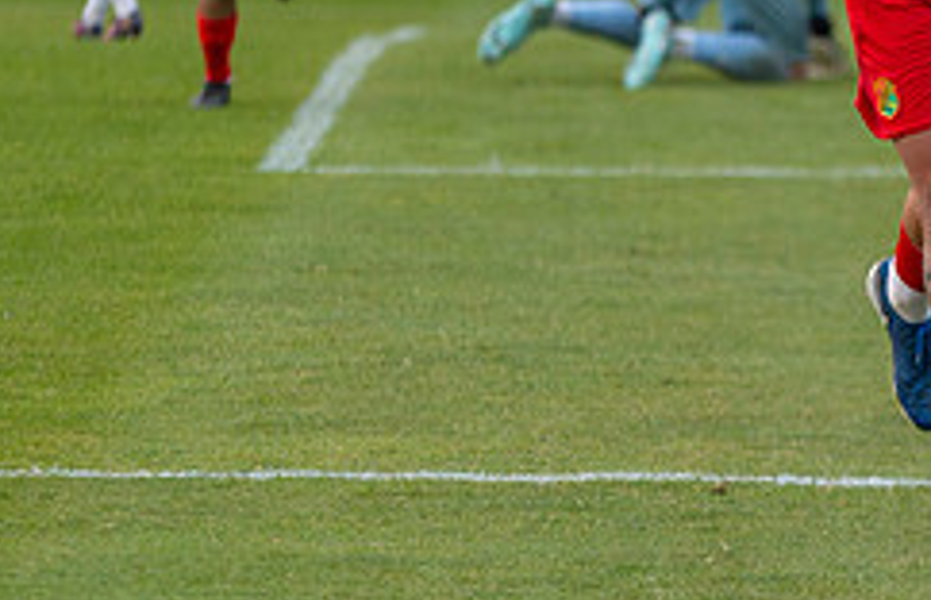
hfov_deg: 4.3
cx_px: 944
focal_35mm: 482
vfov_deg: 2.8
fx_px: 12339
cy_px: -3
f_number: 3.2
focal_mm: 150
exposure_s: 1/800
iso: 1800
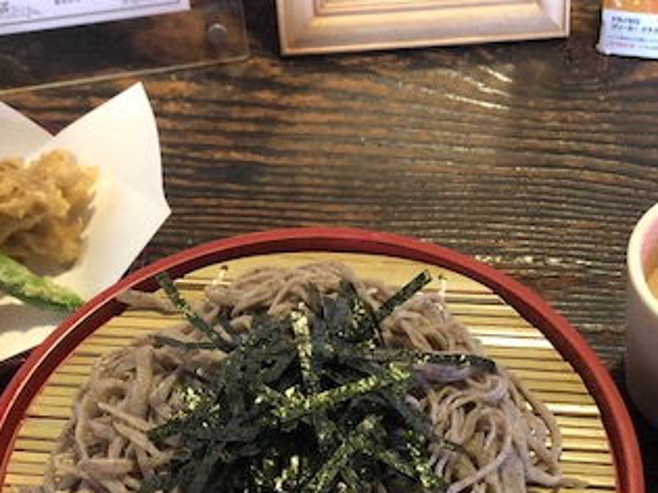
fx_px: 1121
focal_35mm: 59
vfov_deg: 24.0
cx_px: 395
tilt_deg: -55.0
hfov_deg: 32.6
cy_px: 466
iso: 100
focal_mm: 3.99
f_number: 1.8
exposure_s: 1/13
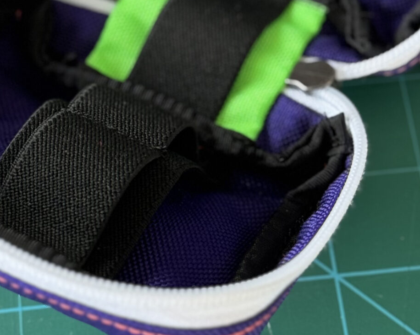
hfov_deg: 14.7
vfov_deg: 11.6
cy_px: -43
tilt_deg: -59.0
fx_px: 1628
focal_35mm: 131
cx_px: 144
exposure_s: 1/60
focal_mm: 6.76
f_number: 1.78
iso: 100
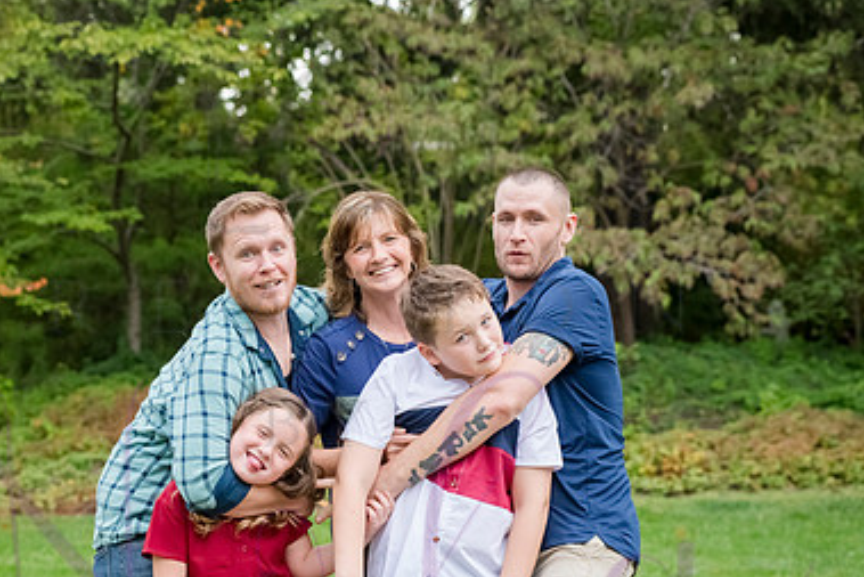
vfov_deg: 9.0
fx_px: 3673
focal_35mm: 153
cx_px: 358
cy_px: 418
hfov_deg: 13.4
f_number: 5.6
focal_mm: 100
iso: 1250
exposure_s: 1/250
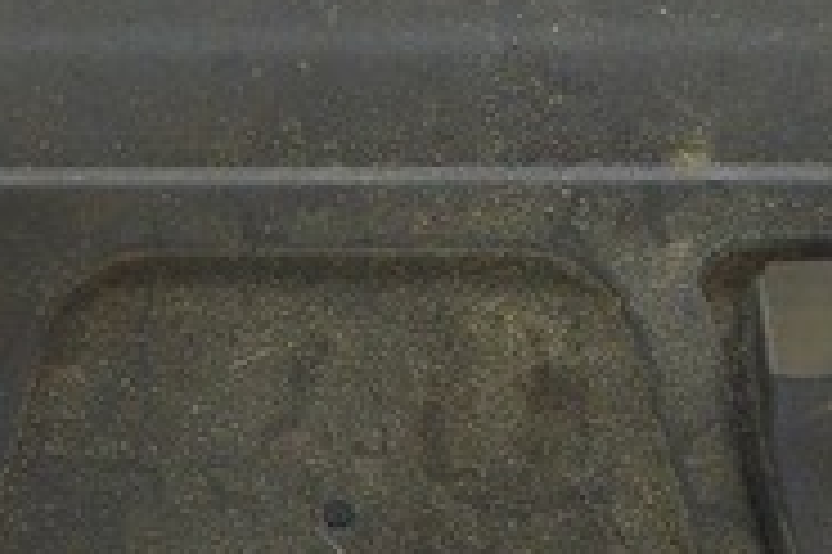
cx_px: 283
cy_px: -146
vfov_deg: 6.8
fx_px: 4595
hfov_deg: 10.3
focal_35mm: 199
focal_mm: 24
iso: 400
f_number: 4
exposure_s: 1/40
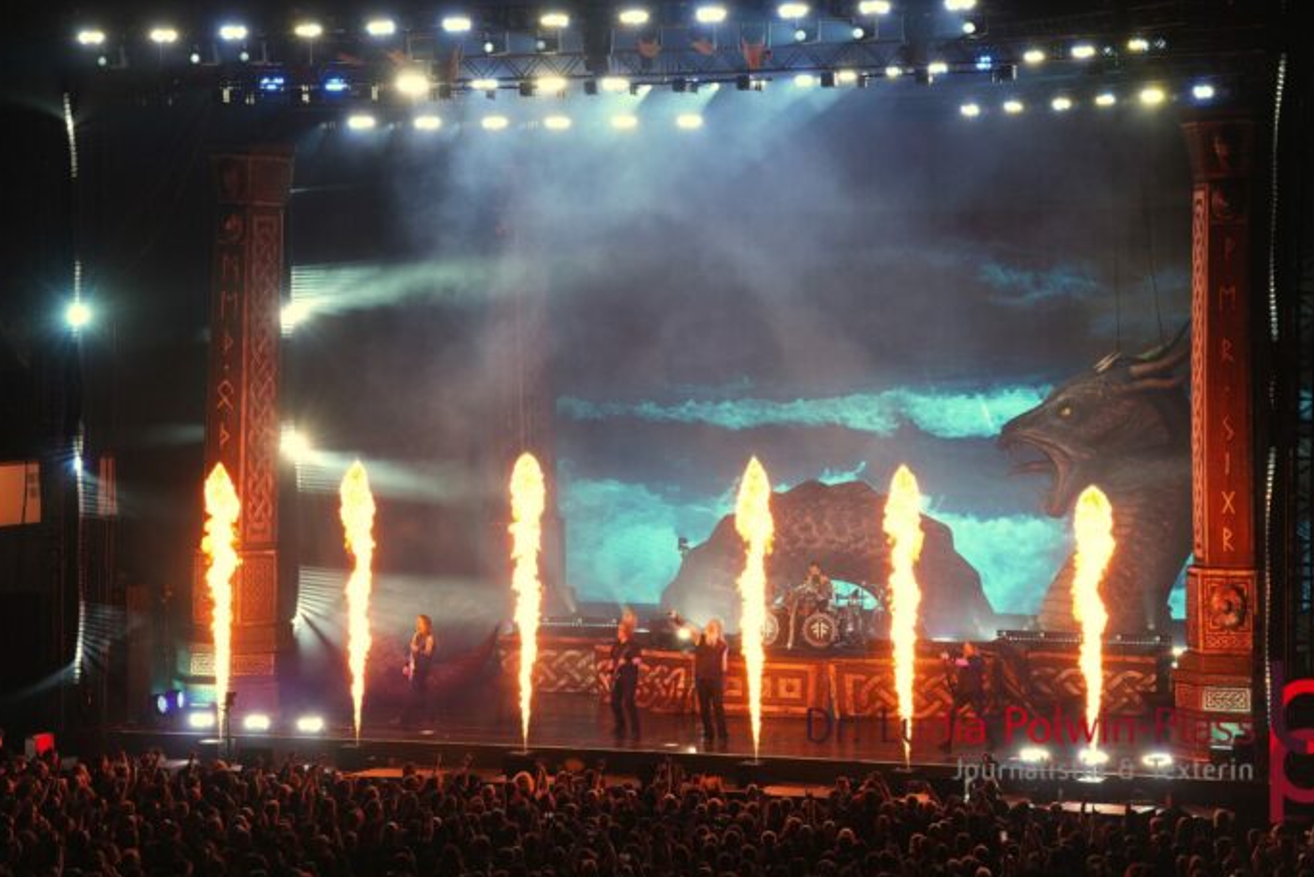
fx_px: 3578
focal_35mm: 98
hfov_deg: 20.8
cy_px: 399
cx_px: 680
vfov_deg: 14.0
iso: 500
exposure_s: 1/160
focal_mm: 58
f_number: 4.5
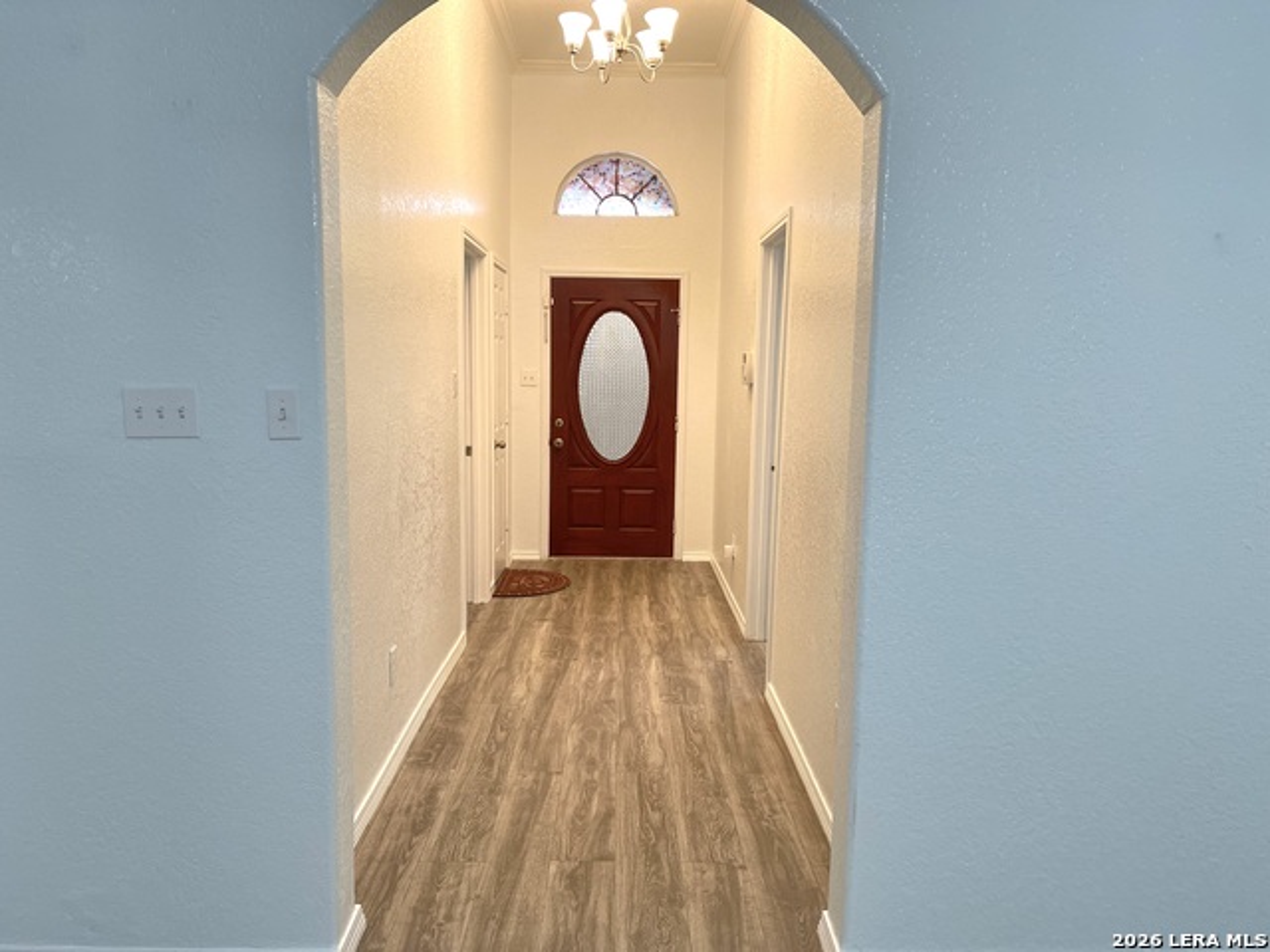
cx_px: 635
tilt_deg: -7.8
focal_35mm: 25
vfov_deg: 54.9
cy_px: 476
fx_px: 917
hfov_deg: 69.4
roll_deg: -0.5
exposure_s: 1/120
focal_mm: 5.1
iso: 125
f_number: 1.6
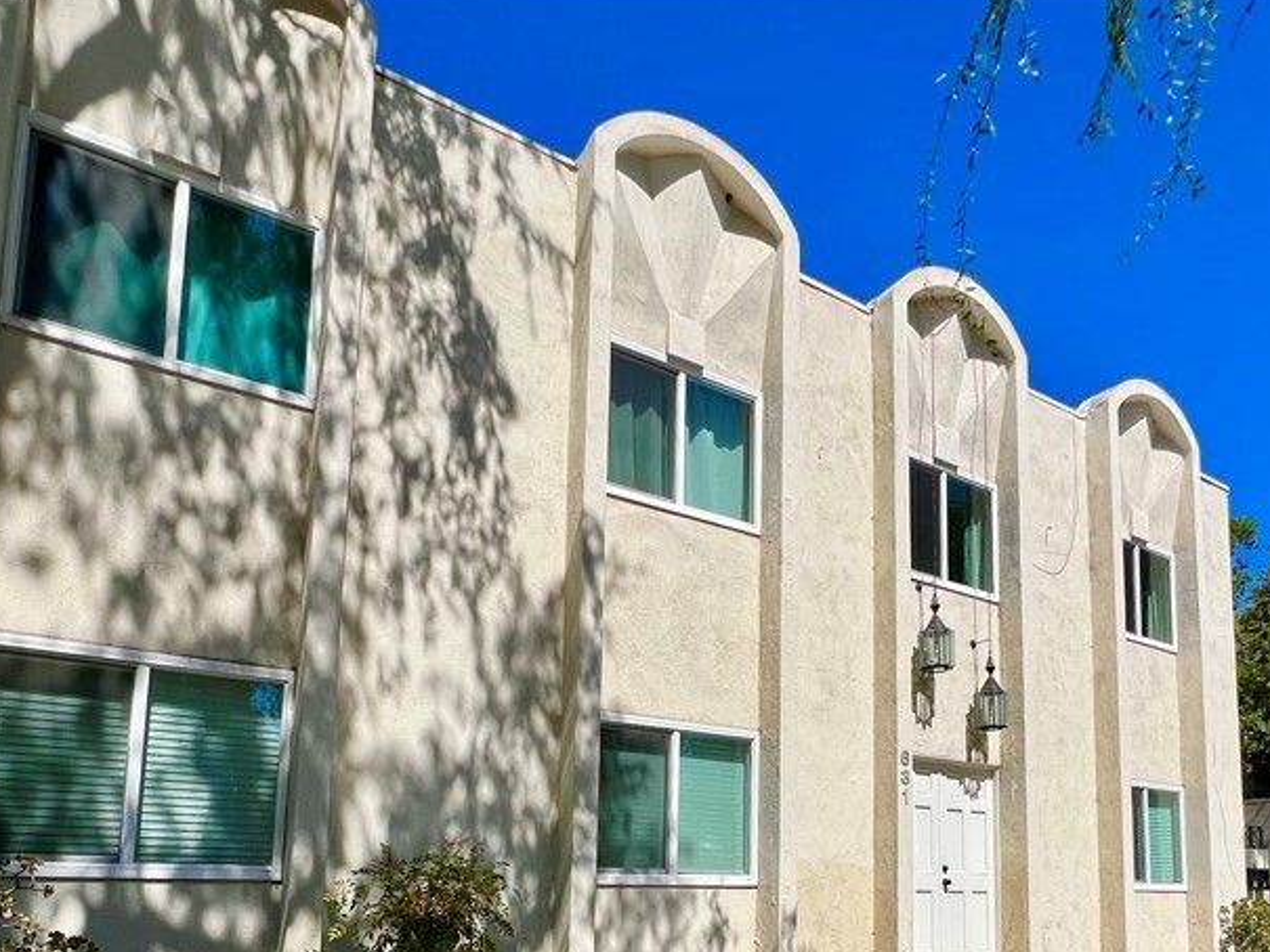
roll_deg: -1.3
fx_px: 807
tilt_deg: +6.0
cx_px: 697
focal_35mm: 22
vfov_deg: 55.8
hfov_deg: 76.2
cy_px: 791
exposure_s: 1/3922
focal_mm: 1.57
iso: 32
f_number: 1.8
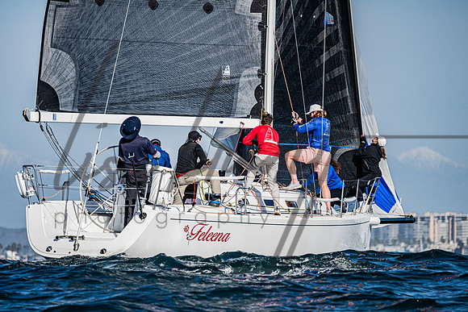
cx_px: 211
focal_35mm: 374
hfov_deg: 5.5
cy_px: 184
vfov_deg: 3.7
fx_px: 4867
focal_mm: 300
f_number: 5.3
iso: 320
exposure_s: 1/3200
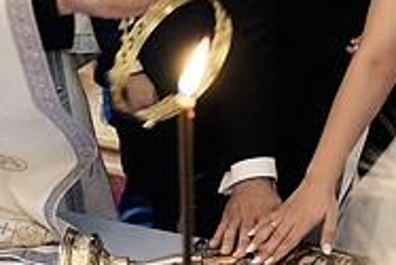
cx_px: 438
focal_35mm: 87
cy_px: -96
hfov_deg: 22.1
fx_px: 958
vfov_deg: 14.9
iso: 4000
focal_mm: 28
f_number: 2.8
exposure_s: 1/125
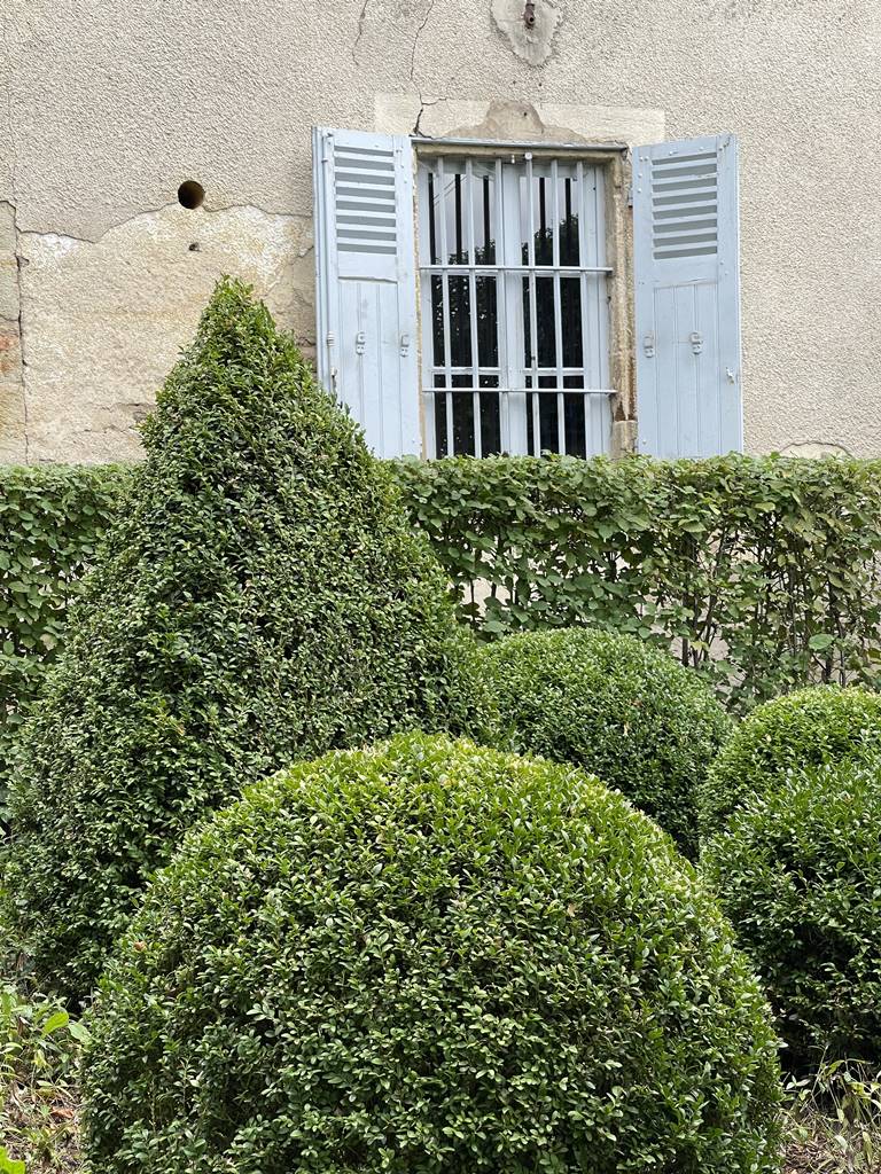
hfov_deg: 22.9
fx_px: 2172
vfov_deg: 30.3
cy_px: 587
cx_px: 440
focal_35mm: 64
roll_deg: +1.6
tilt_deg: +1.3
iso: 20
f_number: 2.2
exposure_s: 1/147
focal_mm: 7.5
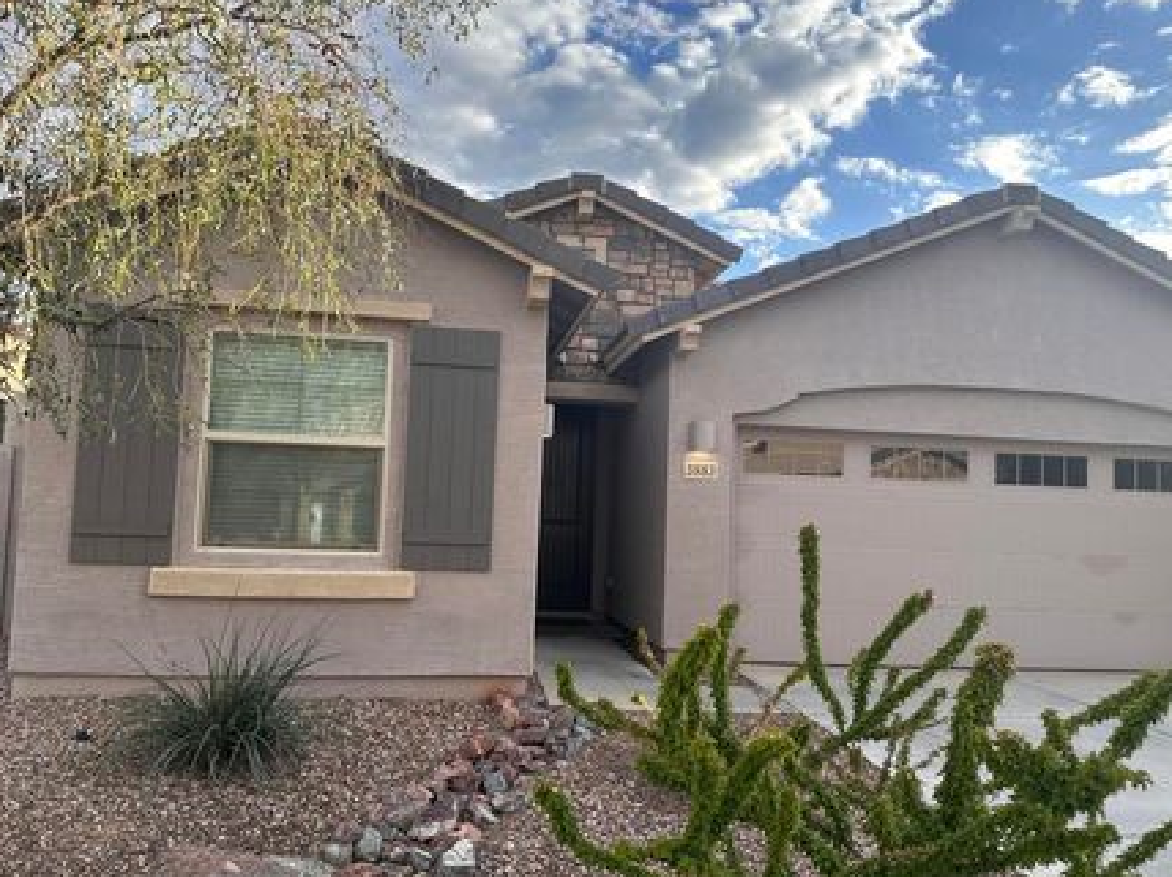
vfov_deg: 49.7
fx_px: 947
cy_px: 452
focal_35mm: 28
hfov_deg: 63.5
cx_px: 587
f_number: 1.78
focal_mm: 6.86
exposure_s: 1/1227
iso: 80
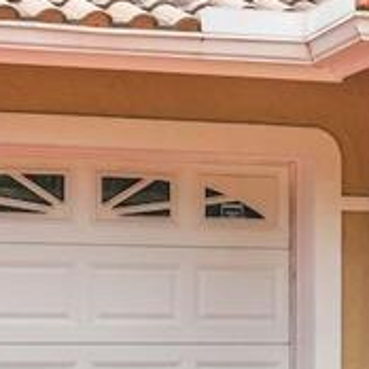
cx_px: 146
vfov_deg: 13.7
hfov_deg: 13.9
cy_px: 377
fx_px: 1508
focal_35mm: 125
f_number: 11
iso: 200
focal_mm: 16
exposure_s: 1/250
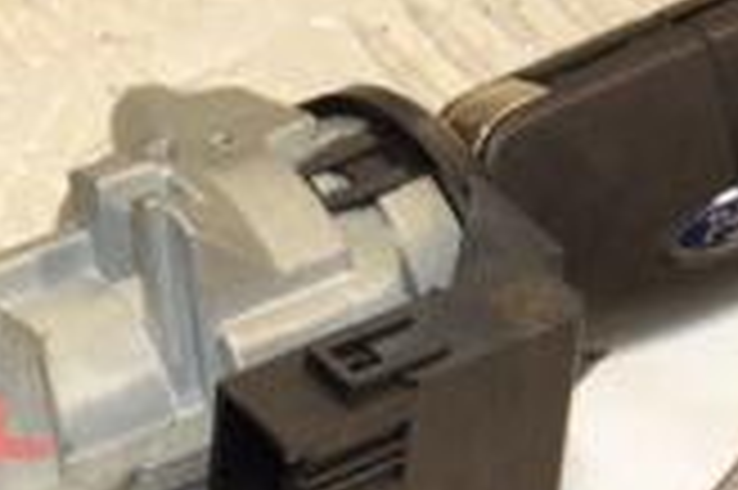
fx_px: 5632
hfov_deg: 7.5
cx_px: 40
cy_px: 427
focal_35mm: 275
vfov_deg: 5.0
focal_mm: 50
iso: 800
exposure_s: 1/200
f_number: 8
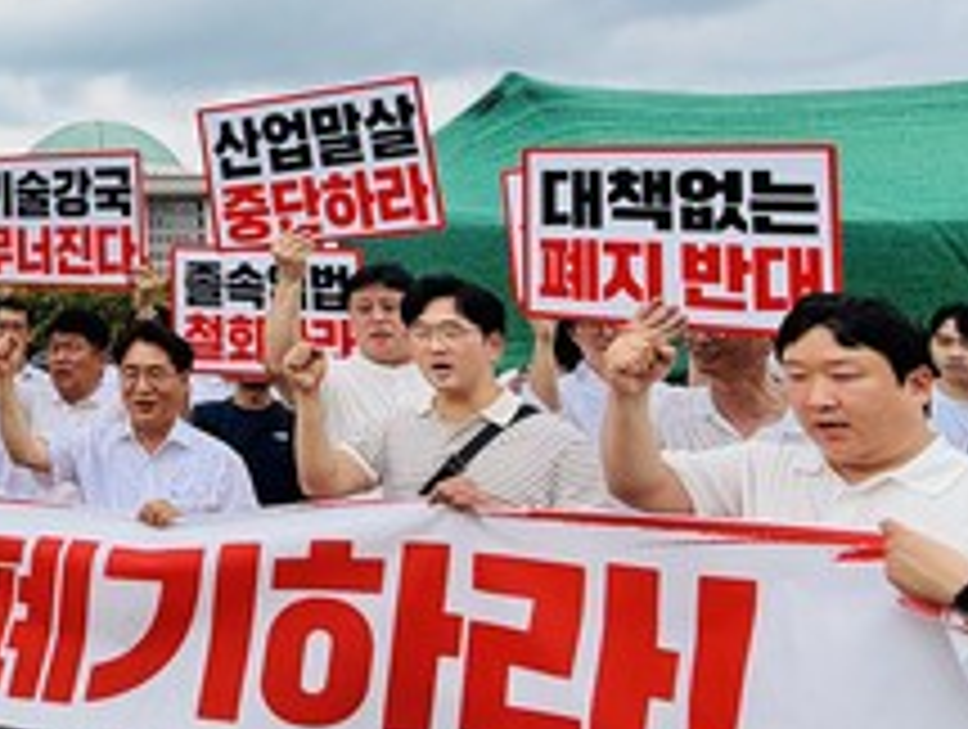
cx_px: -104
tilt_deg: +11.2
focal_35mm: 39
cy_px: 117
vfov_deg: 35.4
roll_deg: -1.5
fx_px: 1092
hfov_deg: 39.0
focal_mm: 2.22
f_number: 2.2
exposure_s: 1/1211
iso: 20
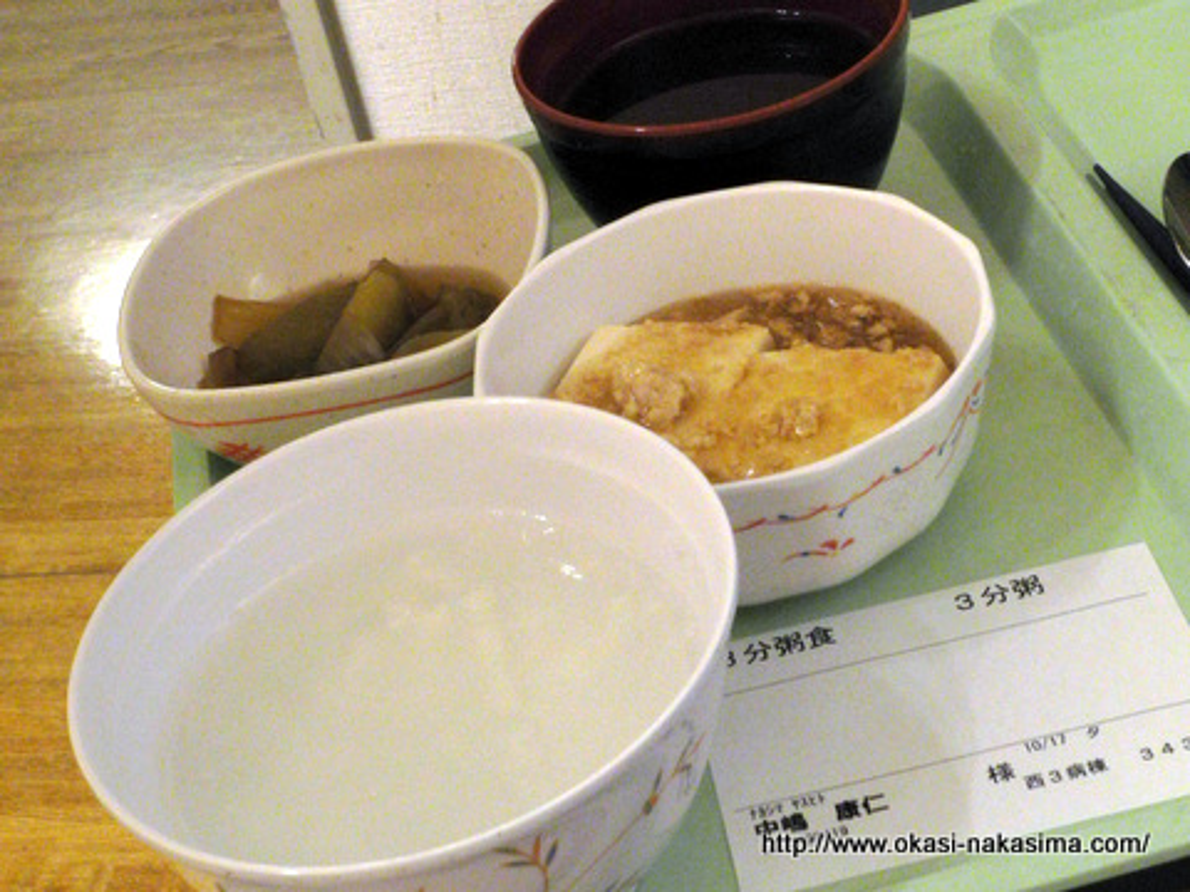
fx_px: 1719
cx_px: 595
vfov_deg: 29.1
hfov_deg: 38.2
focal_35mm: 50
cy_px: 446
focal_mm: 10.7
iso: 400
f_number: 8
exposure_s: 1/12.6
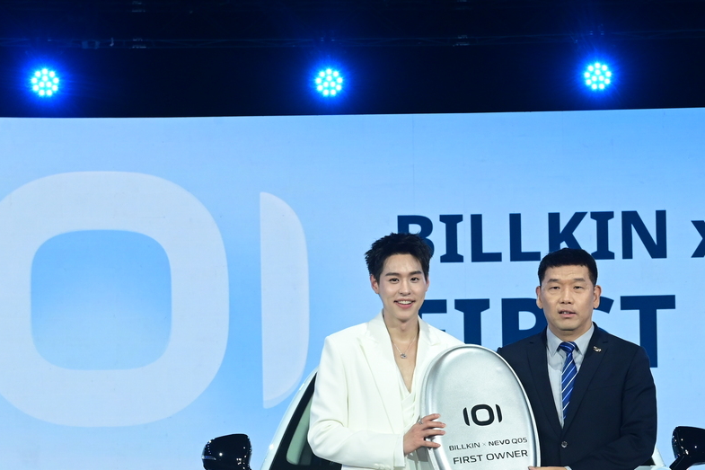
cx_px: 468
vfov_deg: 12.8
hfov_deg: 19.2
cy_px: 448
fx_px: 2075
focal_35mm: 106
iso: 2000
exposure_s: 1/160
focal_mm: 55
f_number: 9
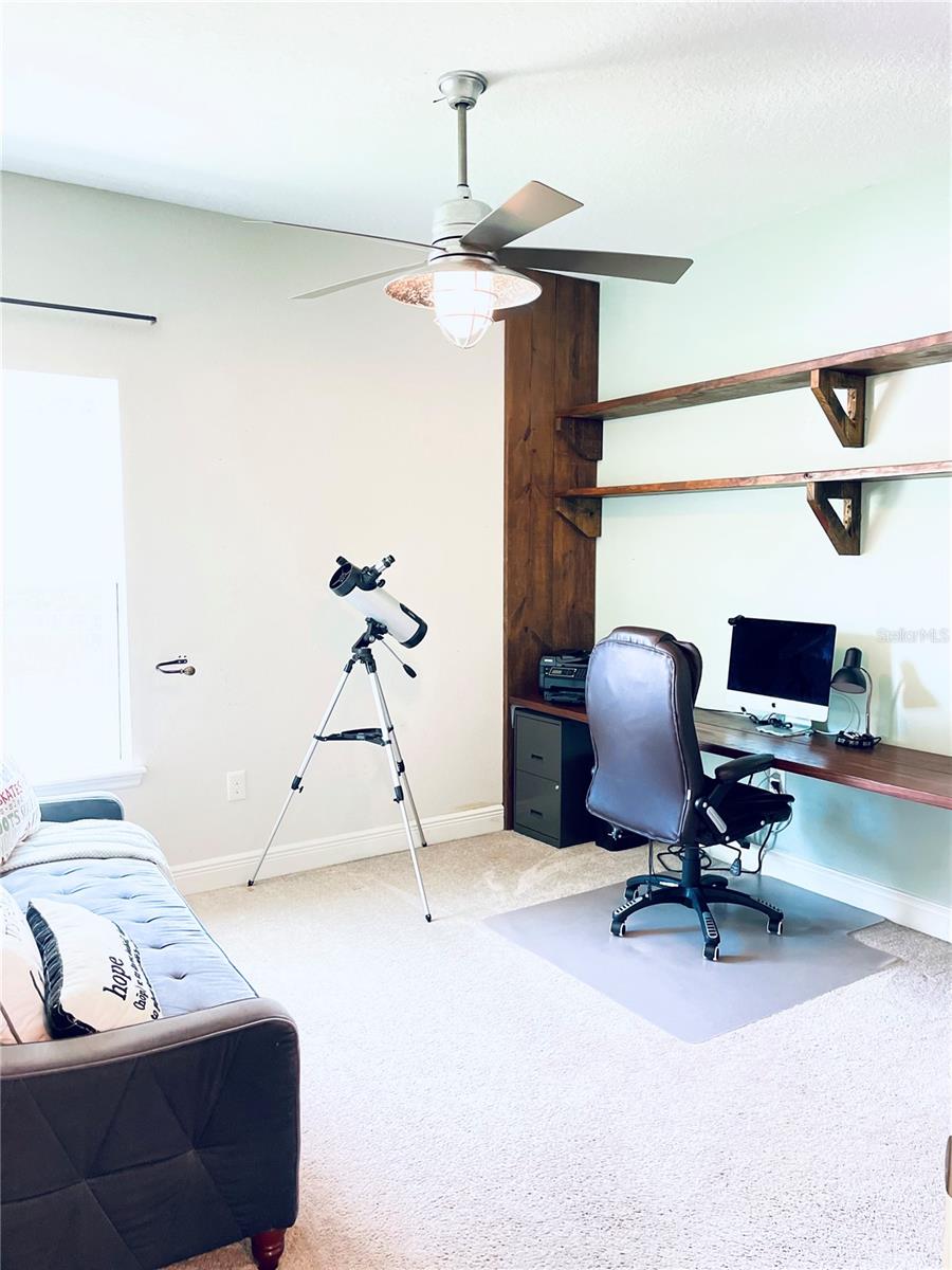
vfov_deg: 67.3
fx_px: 953
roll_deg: +1.0
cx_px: 476
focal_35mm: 26
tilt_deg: -5.3
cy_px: 635
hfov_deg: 53.1
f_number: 1.6
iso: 500
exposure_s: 1/40
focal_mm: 4.2
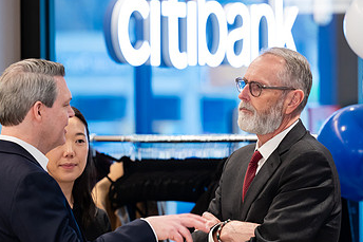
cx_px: 181
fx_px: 2661
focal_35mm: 264
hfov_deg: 7.8
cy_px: 148
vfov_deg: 5.2
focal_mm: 145
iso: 800
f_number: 3.2
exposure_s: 1/200
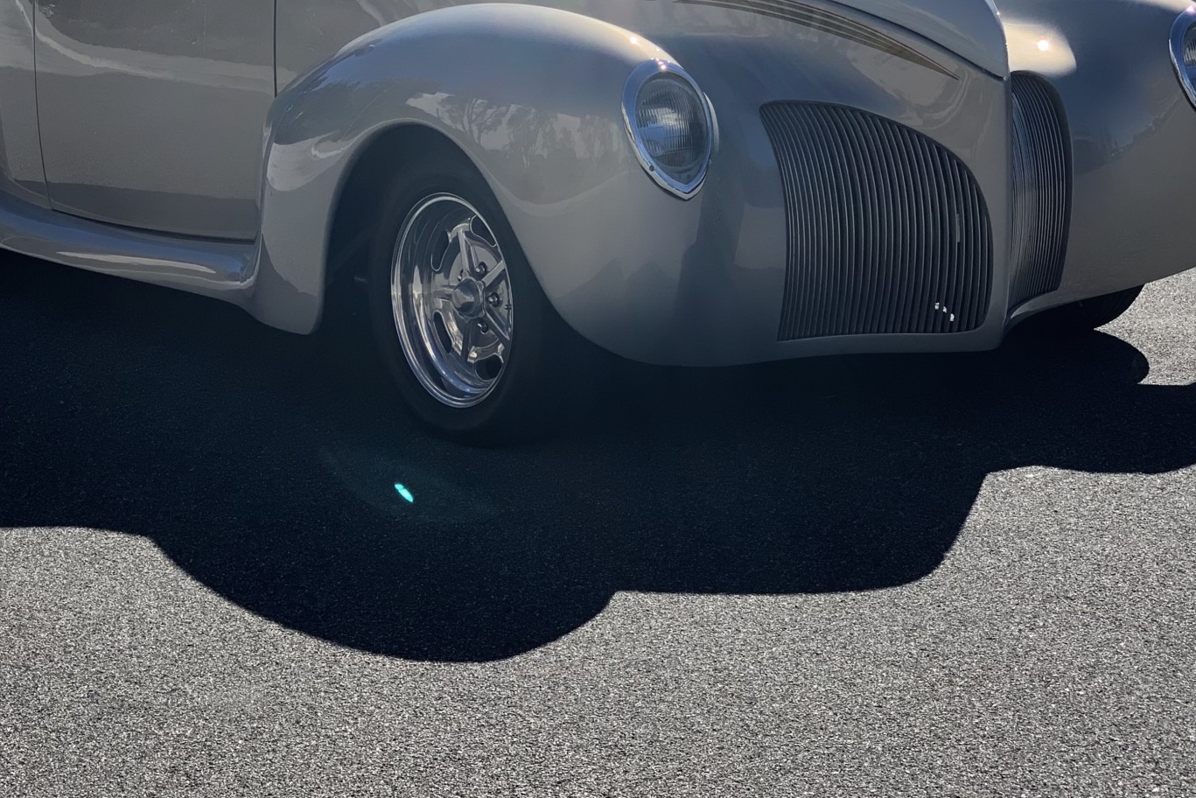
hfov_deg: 25.0
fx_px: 2691
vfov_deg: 16.8
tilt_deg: -5.1
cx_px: 499
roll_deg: +2.9
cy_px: 197
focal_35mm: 81
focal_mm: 6
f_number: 2.4
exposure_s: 1/959
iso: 16
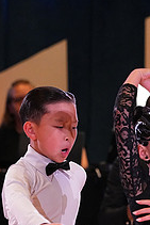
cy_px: 303
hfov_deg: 2.5
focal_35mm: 549
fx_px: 3425
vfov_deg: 3.7
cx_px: 118
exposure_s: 1/320
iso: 5000
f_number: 6.3
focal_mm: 200
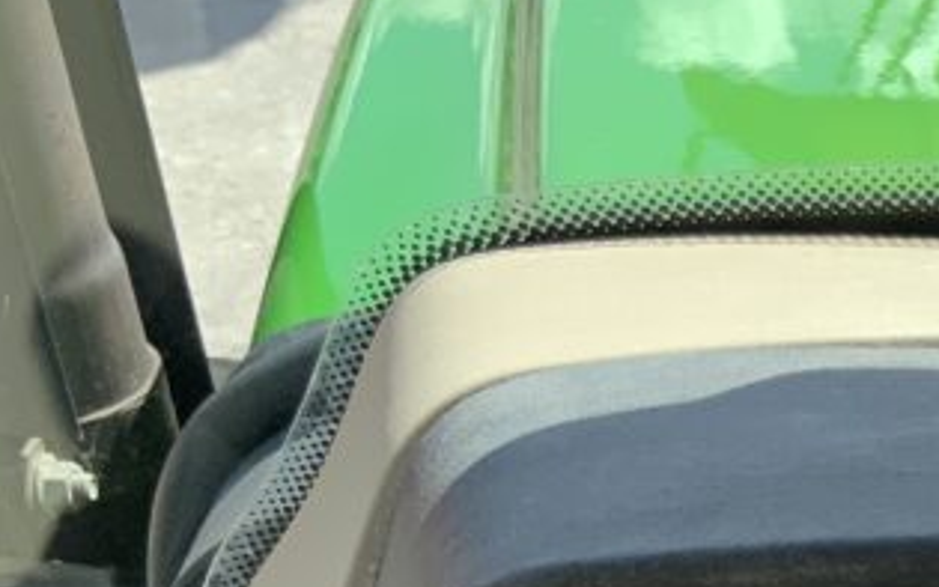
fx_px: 2560
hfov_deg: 19.0
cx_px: 1279
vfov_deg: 12.4
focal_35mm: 100
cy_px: 915
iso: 16
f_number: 1.8
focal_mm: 3
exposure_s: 1/519
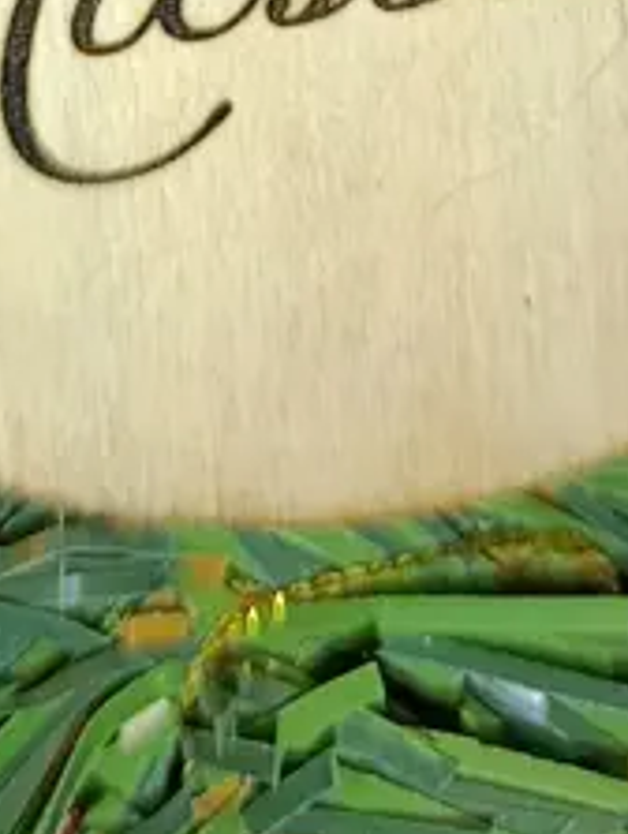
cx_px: 307
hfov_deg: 15.4
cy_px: -557
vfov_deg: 17.5
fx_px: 2316
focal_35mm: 96
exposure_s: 1/120
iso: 841
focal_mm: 6.11
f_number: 1.65
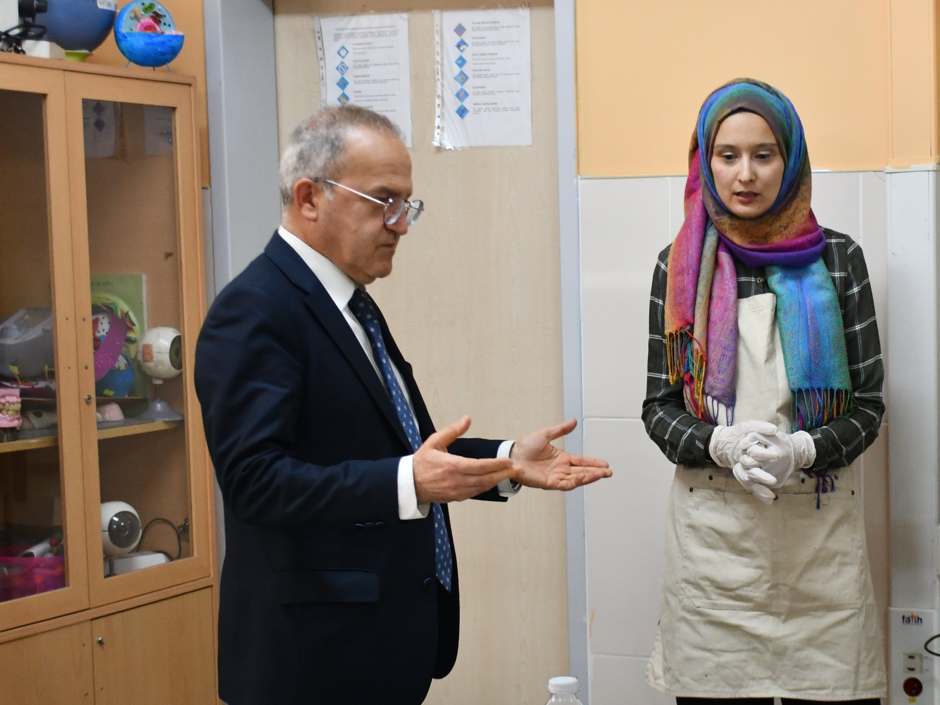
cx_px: 736
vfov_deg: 19.9
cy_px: 436
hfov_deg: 25.9
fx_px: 2009
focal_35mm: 74
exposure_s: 1/125
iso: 1250
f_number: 4
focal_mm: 32
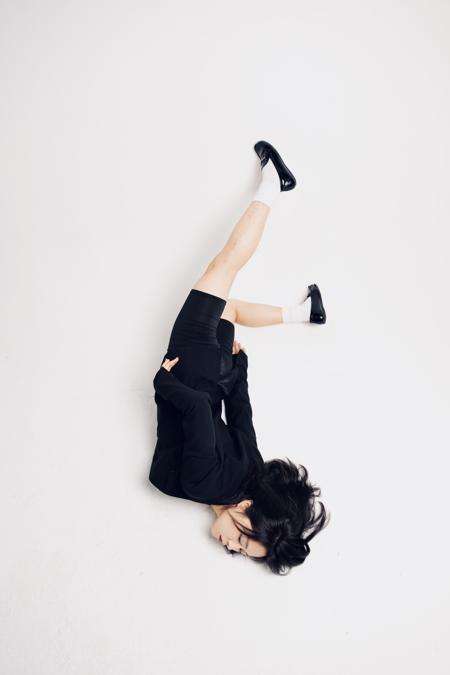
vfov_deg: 69.4
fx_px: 487
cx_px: 225
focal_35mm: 26
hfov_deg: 49.6
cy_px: 338
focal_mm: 26
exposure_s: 1/125
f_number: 5
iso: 500
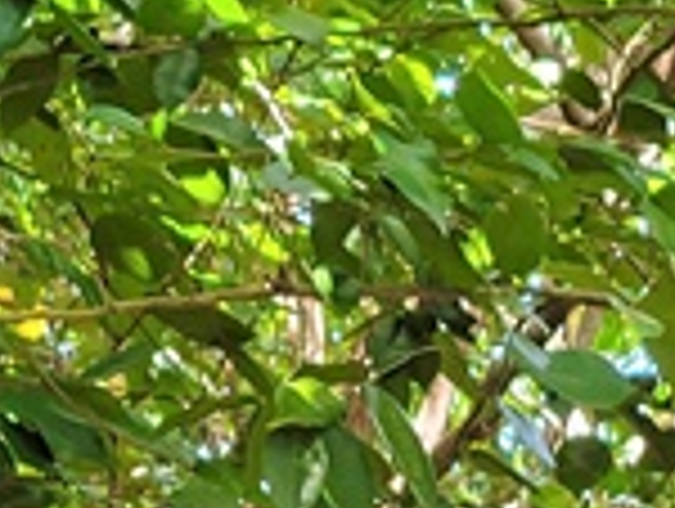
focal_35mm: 173
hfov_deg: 11.4
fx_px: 3379
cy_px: 796
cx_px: 549
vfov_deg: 8.4
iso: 64
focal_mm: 5.4
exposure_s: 1/120
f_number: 1.8
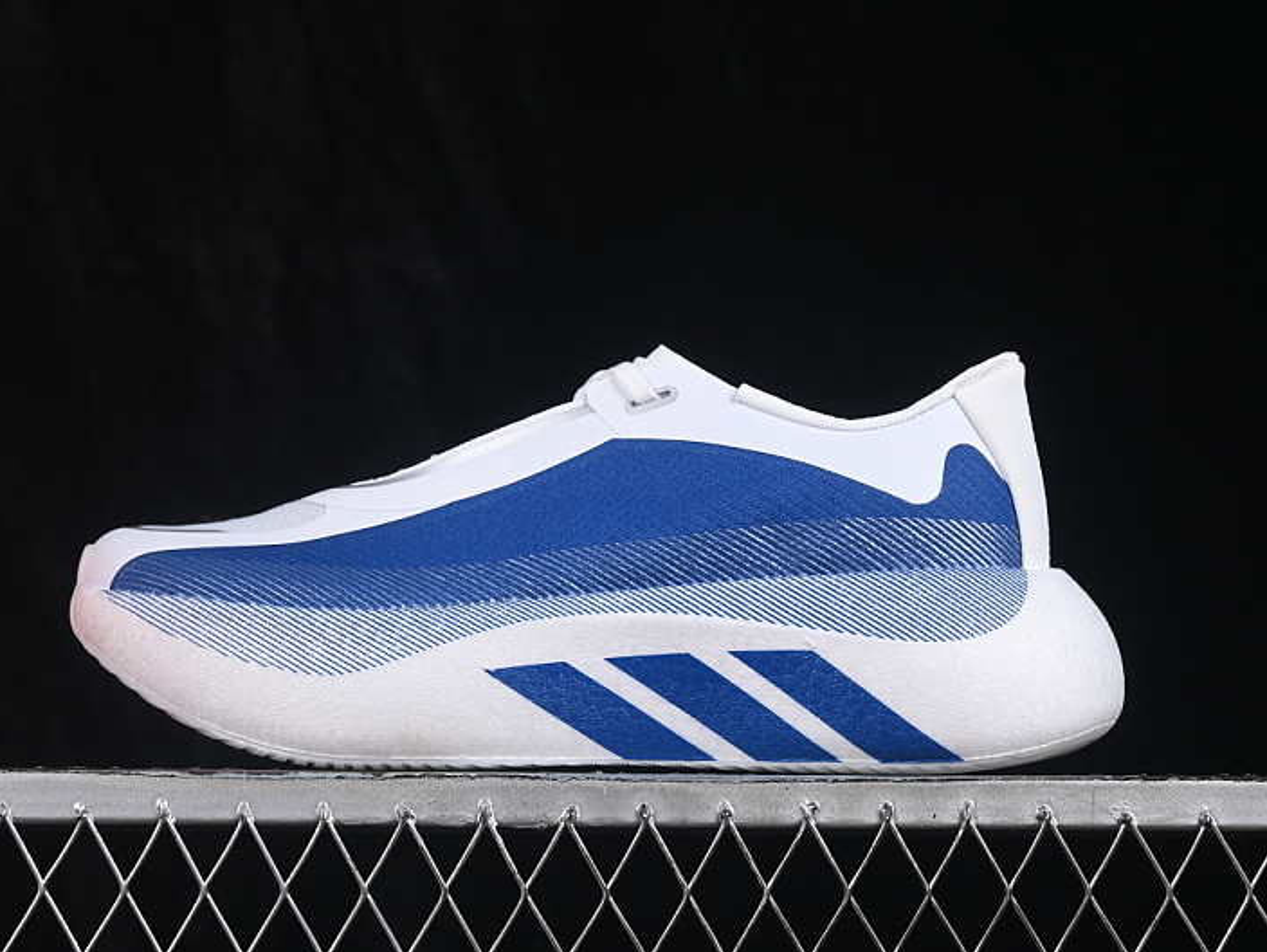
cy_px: 475
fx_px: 3003
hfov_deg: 23.8
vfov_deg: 18.0
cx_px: 604
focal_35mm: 82
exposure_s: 1/80
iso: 160
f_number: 8
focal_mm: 50
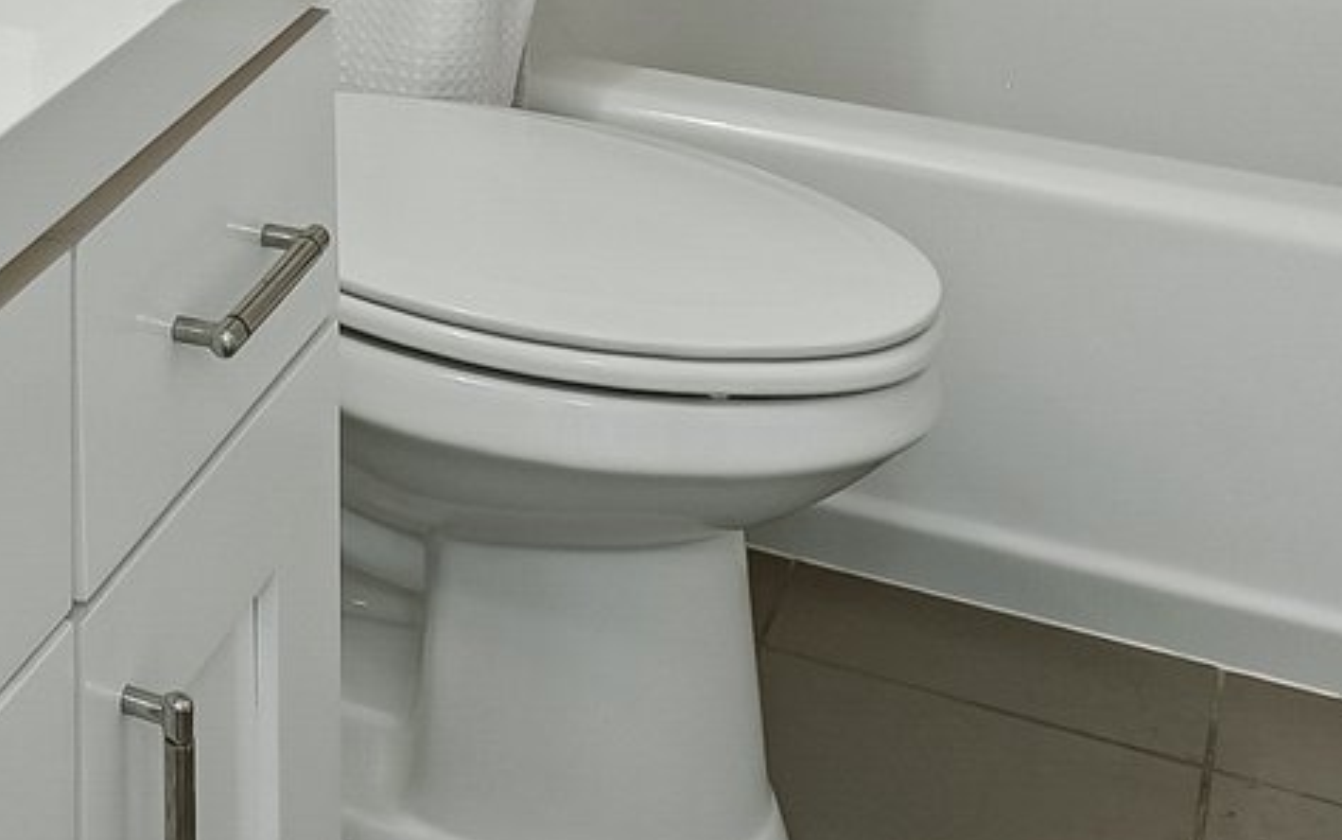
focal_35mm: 75
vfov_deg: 14.2
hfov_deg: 25.3
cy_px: -904
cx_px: -182
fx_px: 2744
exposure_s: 1/4
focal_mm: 17
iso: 400
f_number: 8
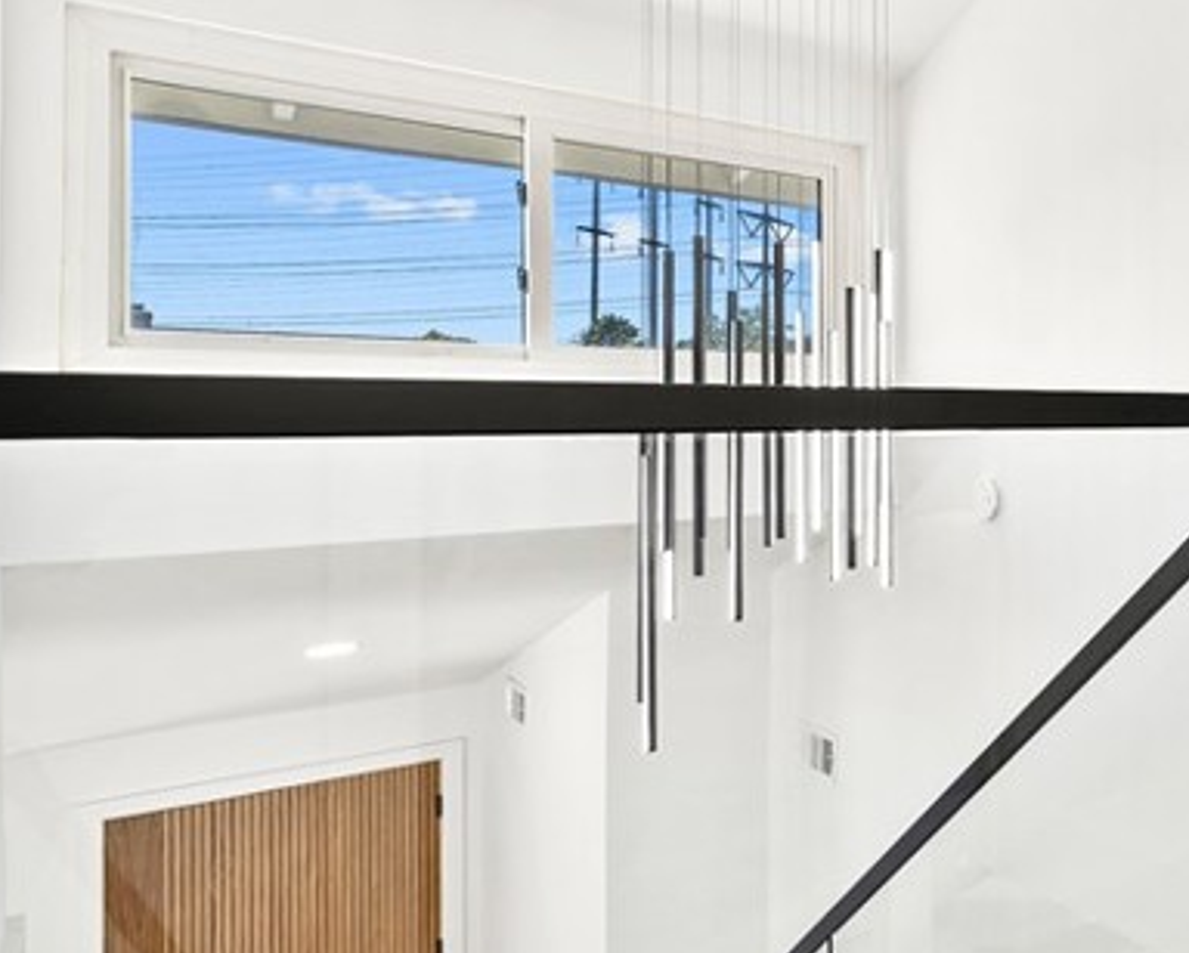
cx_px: 1443
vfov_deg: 48.4
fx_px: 1057
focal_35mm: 30
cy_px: 410
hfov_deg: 40.3
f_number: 8
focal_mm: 12
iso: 160
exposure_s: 1/15
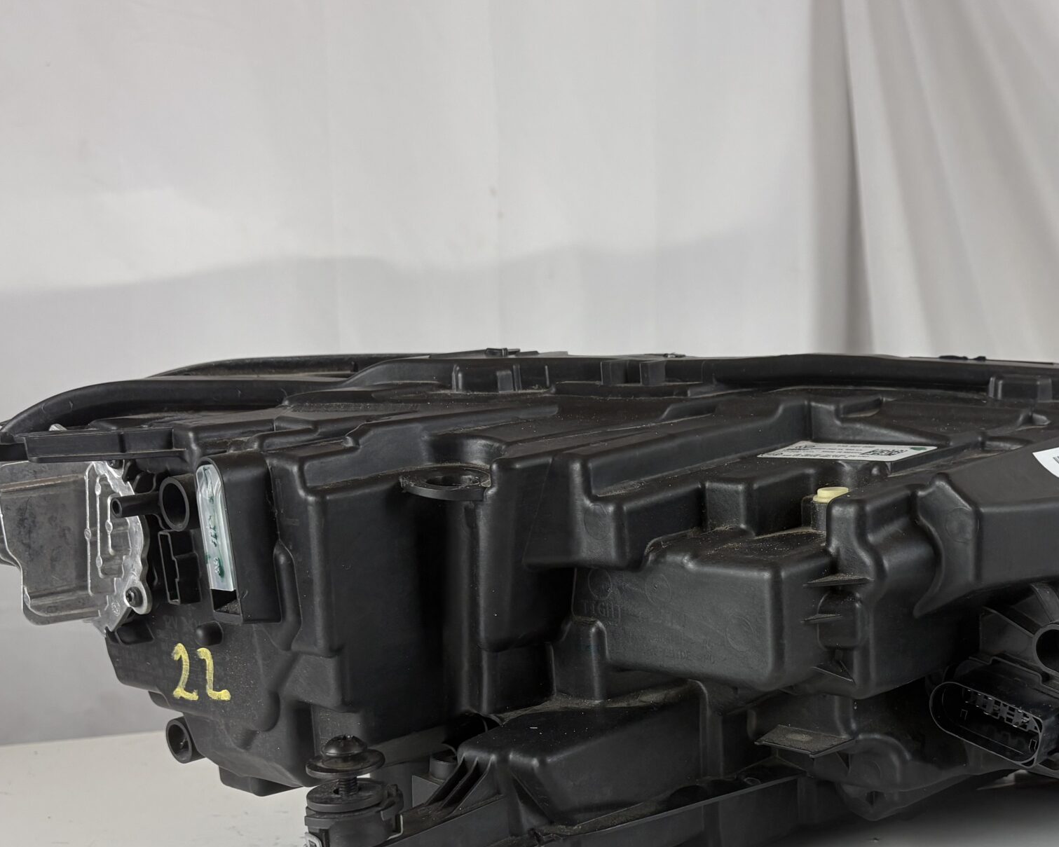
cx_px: 712
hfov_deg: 42.3
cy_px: 638
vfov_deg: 34.2
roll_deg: +2.5
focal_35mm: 43
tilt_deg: -6.6
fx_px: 1348
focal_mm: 5.96
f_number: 1.6
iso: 80
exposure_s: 1/60
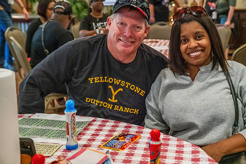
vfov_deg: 25.5
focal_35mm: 53
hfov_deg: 37.4
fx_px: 362
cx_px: 141
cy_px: 72
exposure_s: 1/200
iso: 16000
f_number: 4
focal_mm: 46
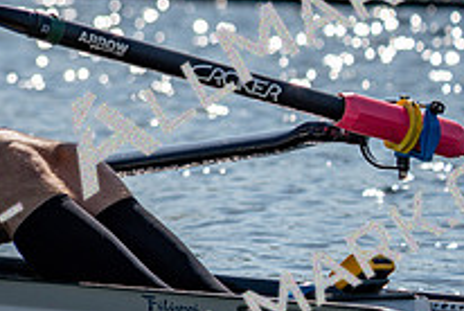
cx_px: -122
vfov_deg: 2.5
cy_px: -15
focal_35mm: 562
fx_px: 7254
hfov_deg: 3.7
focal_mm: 200
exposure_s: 1/1600
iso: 100
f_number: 5.6
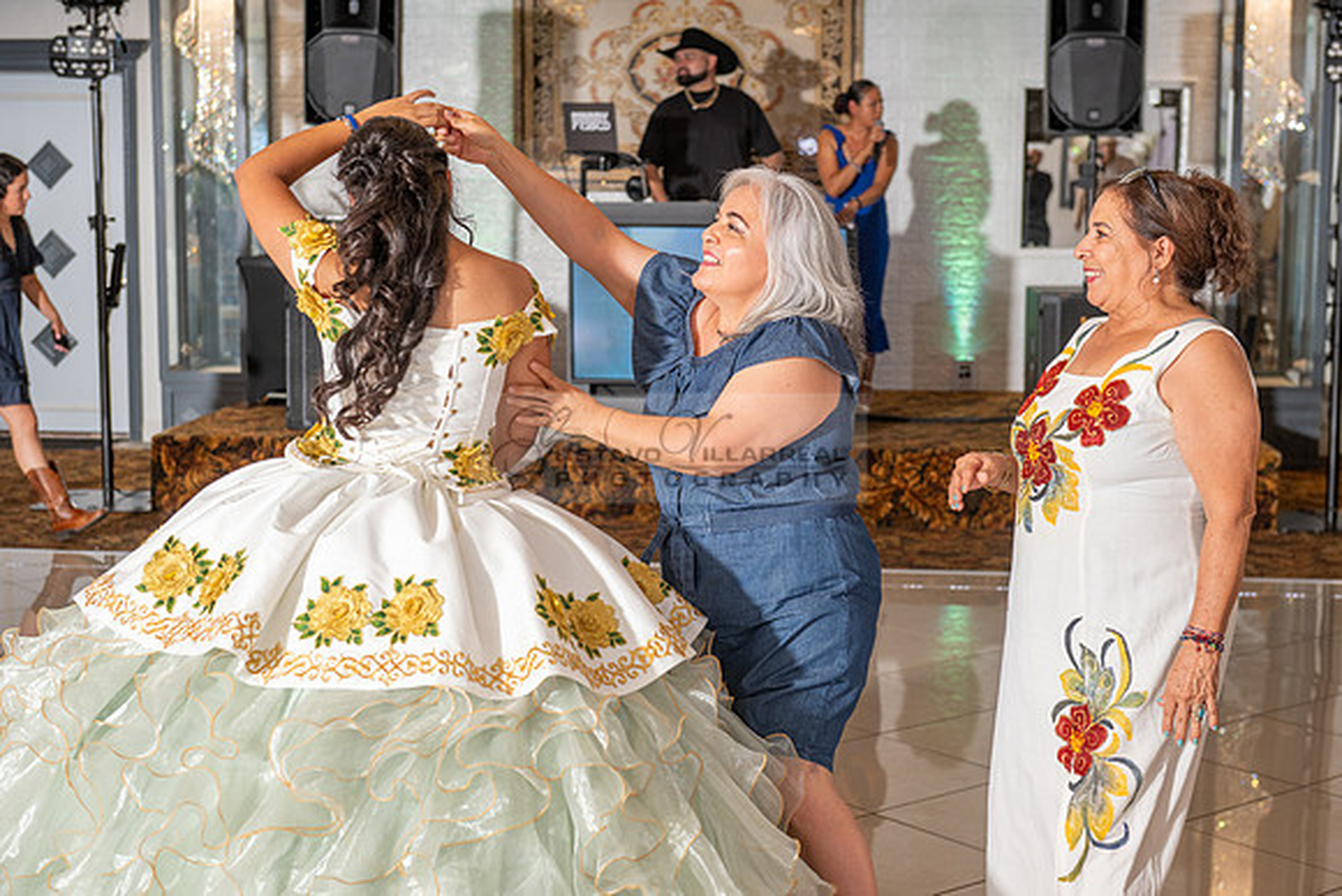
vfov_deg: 23.4
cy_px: 448
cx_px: 671
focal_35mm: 58
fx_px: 2163
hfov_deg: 34.5
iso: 500
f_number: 4
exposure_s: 1/200
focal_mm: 58
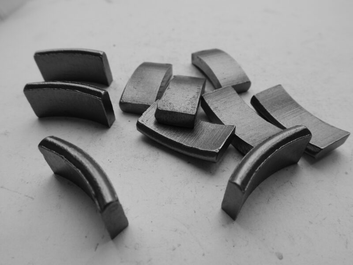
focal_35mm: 25
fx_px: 255
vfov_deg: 54.9
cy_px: 132
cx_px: 176
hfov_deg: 69.4
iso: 125
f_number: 3.1
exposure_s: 1/250
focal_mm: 4.5
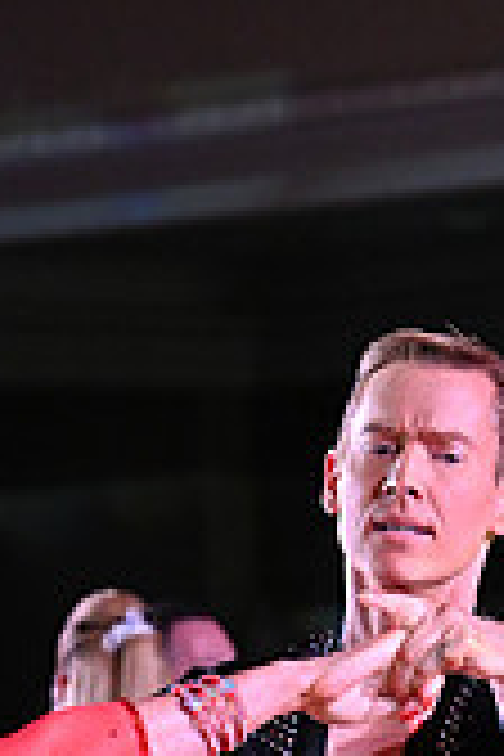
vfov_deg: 4.9
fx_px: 8693
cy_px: 1188
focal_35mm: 414
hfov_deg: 3.3
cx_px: 61
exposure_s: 1/320
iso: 5000
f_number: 5.6
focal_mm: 120
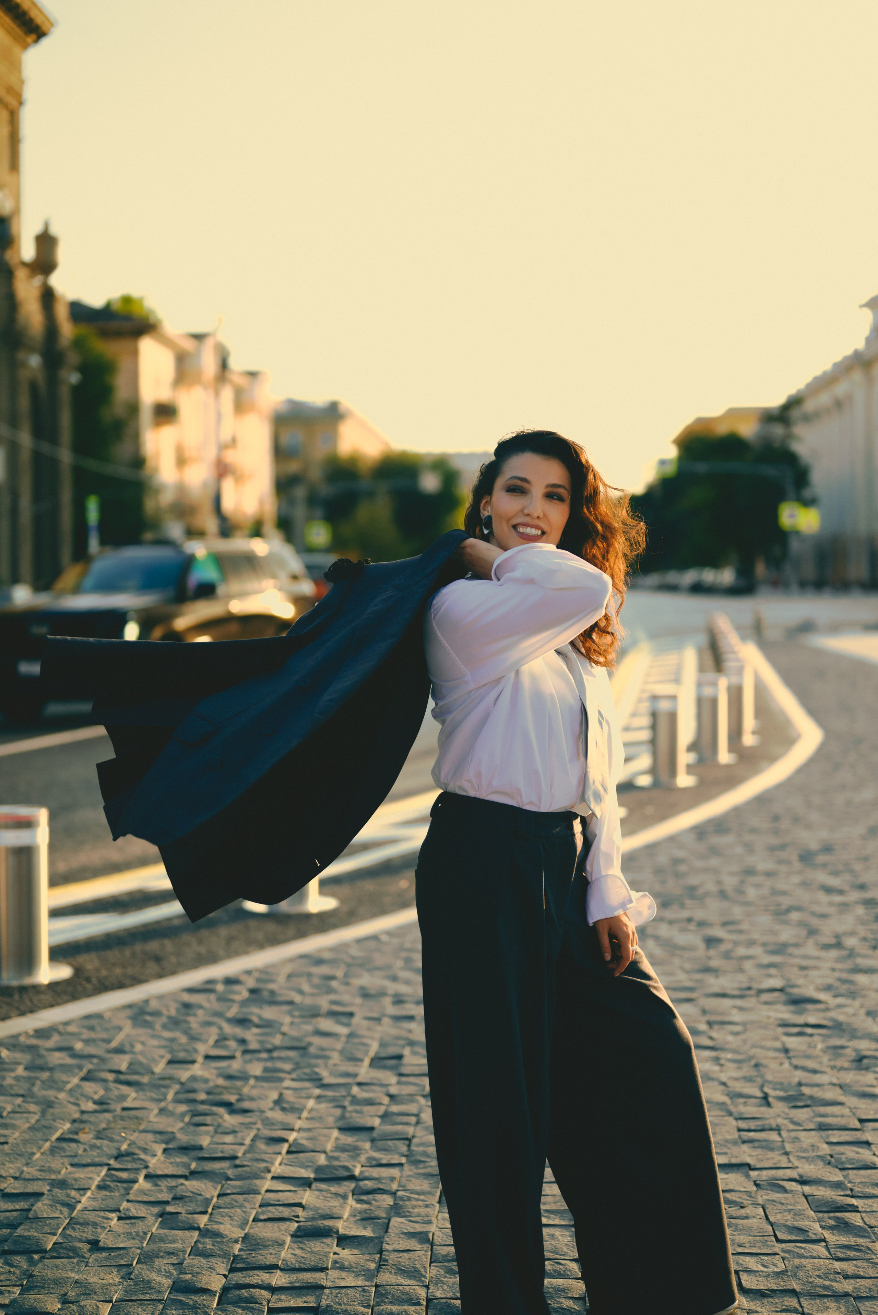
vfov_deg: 39.6
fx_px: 1827
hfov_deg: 27.0
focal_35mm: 50
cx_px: 439
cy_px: 658
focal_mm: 50
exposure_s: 1/1000
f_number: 1.8
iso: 160
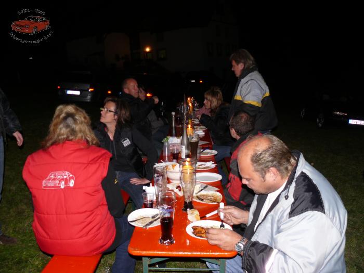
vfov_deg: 40.7
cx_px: 182
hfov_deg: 52.6
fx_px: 368
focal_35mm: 35
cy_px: 136
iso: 125
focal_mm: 7.4
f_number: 2.8
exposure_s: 1/30
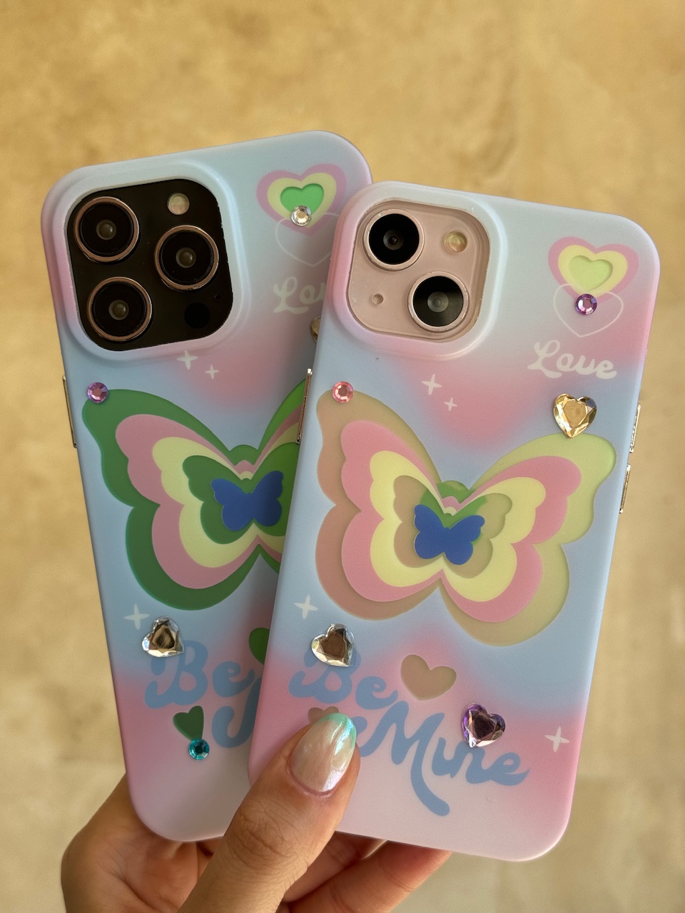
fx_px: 1266
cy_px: 456
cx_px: 342
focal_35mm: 48
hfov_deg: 30.3
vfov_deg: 39.7
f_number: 1.78
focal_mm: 6.76
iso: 64
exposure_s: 1/615
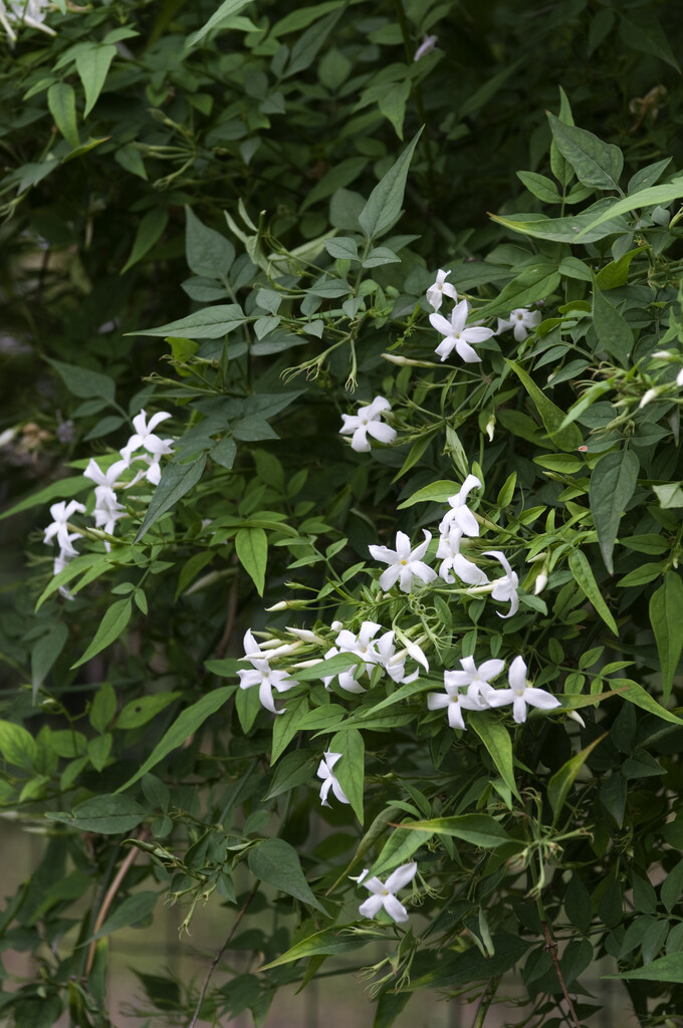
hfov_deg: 13.0
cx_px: 342
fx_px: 2996
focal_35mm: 105
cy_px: 514
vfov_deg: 19.5
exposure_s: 1/60
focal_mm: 70
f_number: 5.6
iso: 200
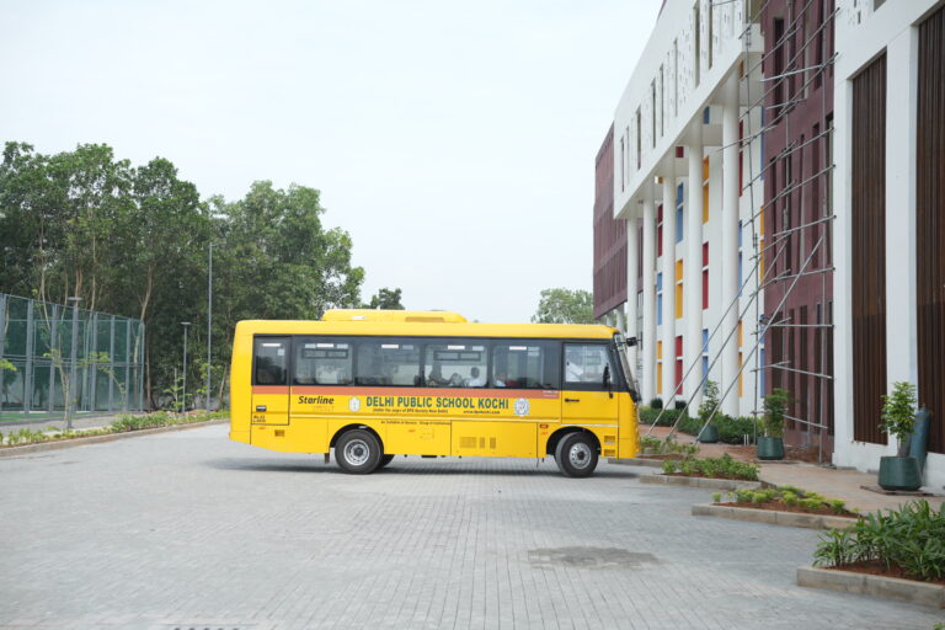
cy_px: 315
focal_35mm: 50
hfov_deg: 39.6
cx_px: 472
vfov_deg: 27.0
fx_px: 1312
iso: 125
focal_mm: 50
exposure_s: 1/250
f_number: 5.6
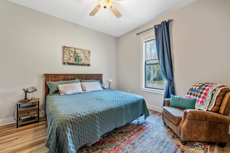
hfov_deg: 104.3
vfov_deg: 81.2
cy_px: 76
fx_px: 89
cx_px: 115
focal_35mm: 14
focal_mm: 14
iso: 800
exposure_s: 1/5
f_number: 8
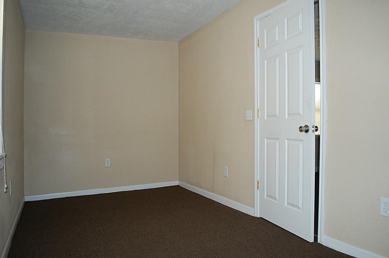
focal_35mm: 27
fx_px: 291
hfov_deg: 67.5
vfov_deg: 47.8
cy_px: 129
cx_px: 194
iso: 400
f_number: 3.5
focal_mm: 18
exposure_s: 1/60
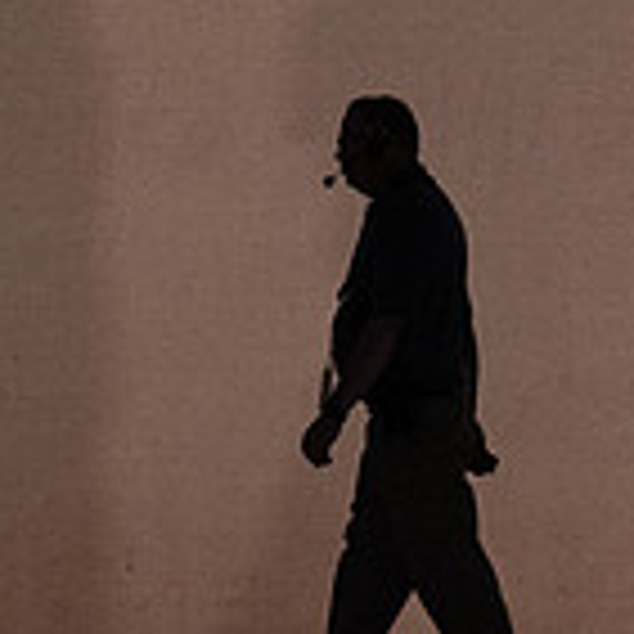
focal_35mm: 638
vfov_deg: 2.7
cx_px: 315
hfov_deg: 2.7
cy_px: 218
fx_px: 13220
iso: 12800
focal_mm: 182
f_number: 6.3
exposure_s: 1/500
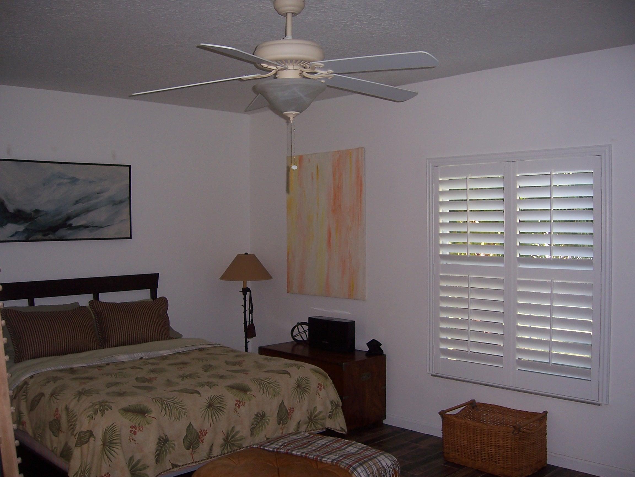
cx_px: 318
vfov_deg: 39.7
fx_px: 660
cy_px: 238
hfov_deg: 51.4
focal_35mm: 36
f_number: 3
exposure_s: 1/60
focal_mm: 6
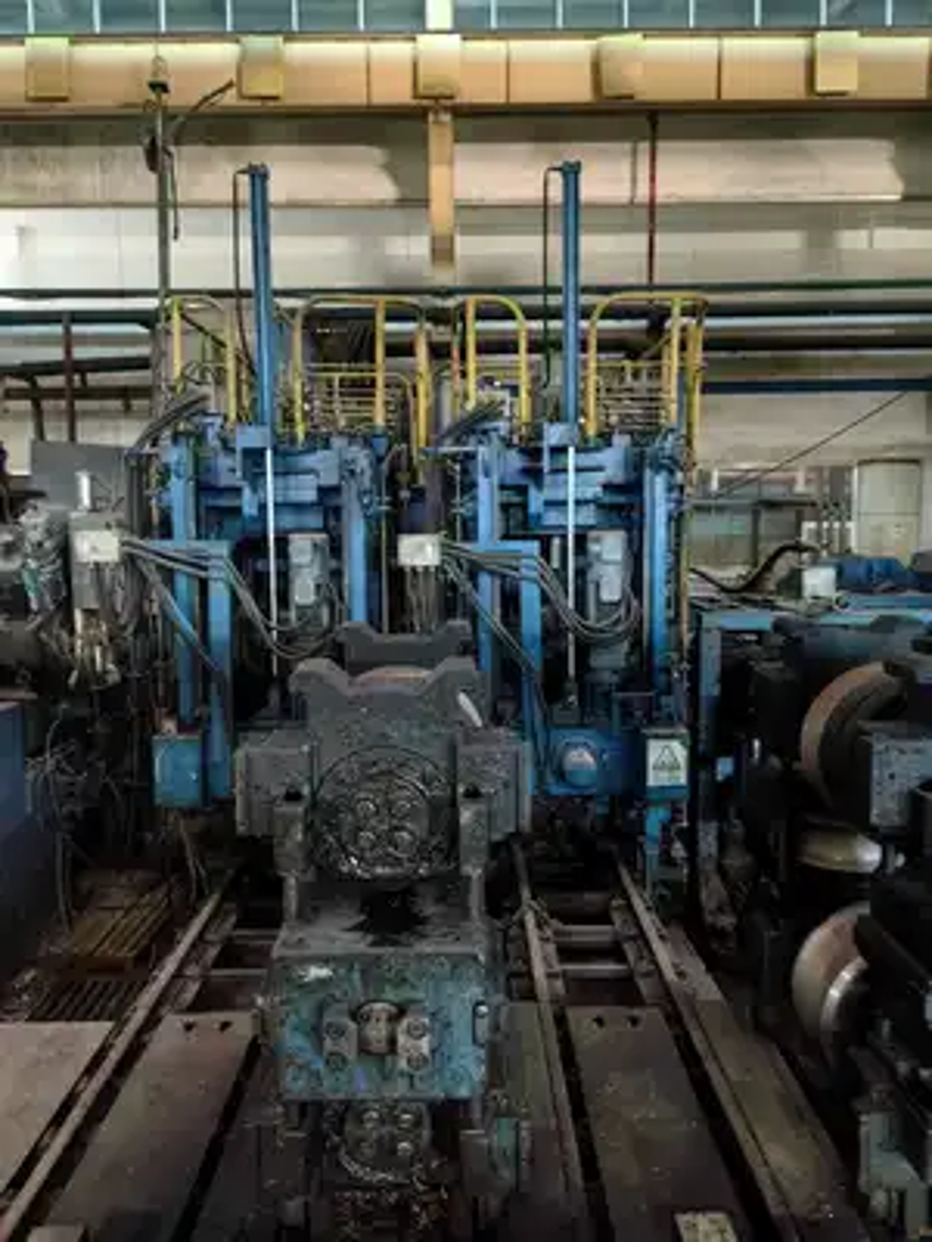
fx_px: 969
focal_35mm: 27
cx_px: 466
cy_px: 621
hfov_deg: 51.4
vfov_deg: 65.3
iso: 2000
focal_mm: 5.75
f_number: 1.4
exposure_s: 1/16.7
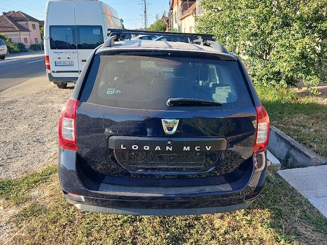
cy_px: 122
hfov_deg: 65.3
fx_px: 255
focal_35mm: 27
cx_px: 164
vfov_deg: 51.4
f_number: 1.8
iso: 25
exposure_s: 1/101
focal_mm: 3.98
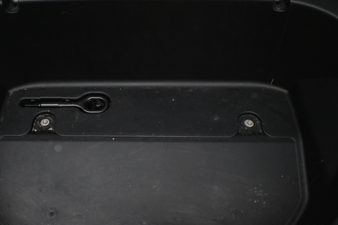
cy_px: 127
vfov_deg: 29.8
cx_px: 144
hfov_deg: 43.5
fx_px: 422
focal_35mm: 45
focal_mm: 22.5
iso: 1800
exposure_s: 1/125
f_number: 4
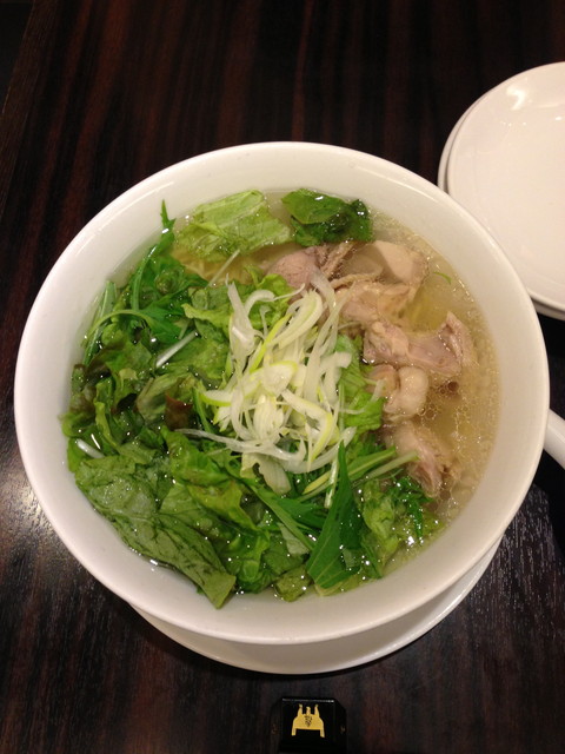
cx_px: 282
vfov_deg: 55.4
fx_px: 718
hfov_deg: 42.9
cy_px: 377
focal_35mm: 33
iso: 100
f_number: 2.4
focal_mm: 4.13
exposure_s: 1/20
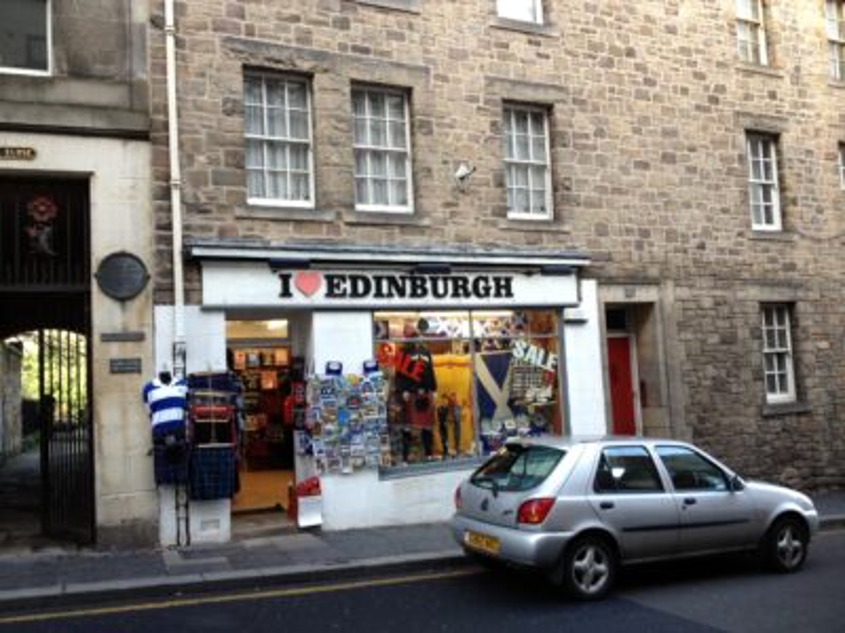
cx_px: 422
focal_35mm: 35
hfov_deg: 52.6
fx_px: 854
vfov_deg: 40.7
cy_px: 316
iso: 50
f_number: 2.4
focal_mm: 4.28
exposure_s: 1/120
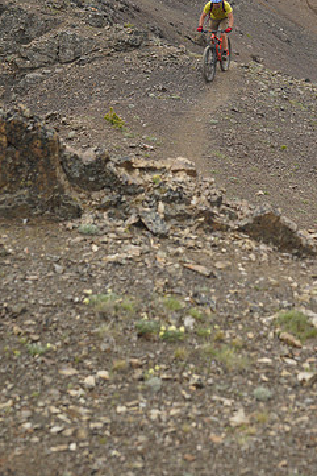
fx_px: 2415
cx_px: 249
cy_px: 134
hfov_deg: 7.5
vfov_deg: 11.2
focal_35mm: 183
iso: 1250
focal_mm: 114
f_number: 5.6
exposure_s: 1/1000
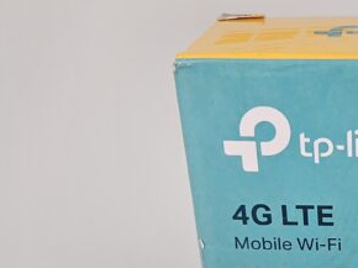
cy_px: 246
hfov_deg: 28.8
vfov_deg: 23.3
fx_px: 630
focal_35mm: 61
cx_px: 393
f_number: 1.8
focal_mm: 5.4
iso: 32
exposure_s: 1/100
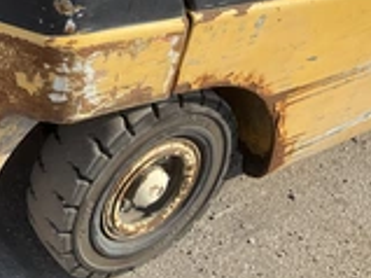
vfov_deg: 19.1
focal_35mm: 73
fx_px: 782
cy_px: -47
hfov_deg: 24.8
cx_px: -40
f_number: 1.8
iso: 25
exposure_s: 1/586
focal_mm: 3
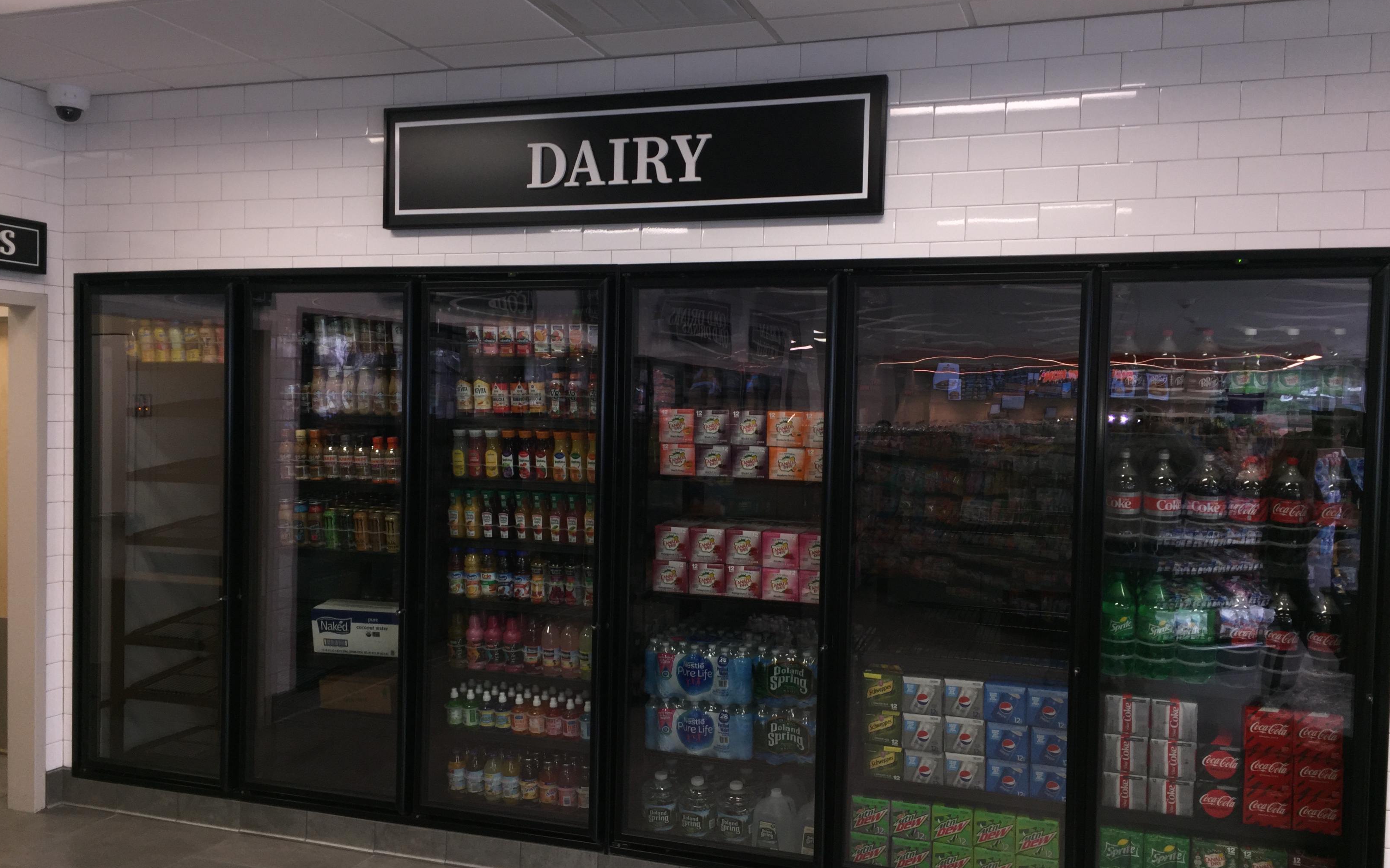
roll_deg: -0.8
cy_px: 457
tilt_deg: -2.8
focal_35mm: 31
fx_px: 1174
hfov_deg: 61.2
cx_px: 696
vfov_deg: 40.6
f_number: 2.2
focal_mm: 4.15
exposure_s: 1/70
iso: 32
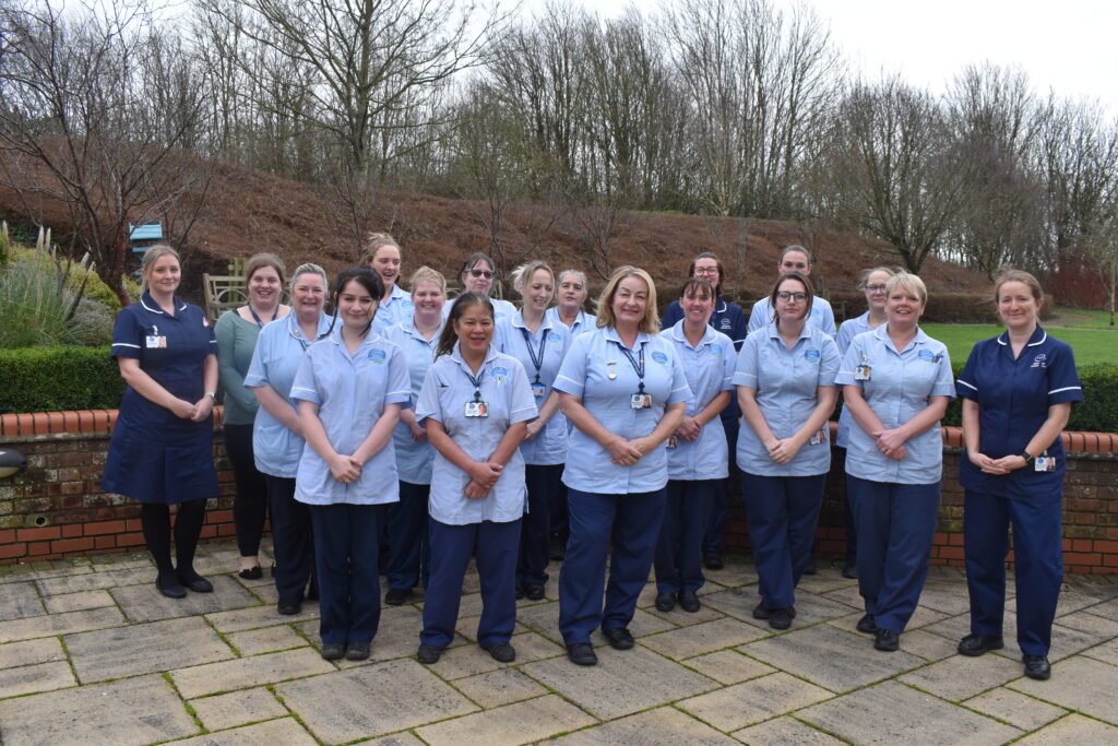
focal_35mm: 32
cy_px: 373
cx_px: 559
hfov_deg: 59.5
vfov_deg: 41.7
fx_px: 978
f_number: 7.1
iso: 400
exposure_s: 1/200
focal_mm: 21
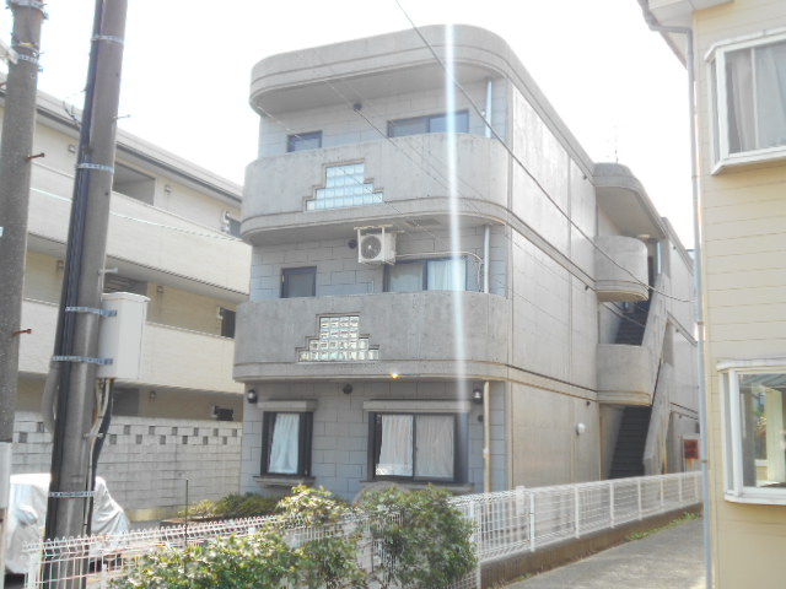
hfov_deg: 47.9
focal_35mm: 39
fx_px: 886
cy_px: 294
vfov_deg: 36.8
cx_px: 393
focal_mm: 6.7
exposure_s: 1/200
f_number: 3.9
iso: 80
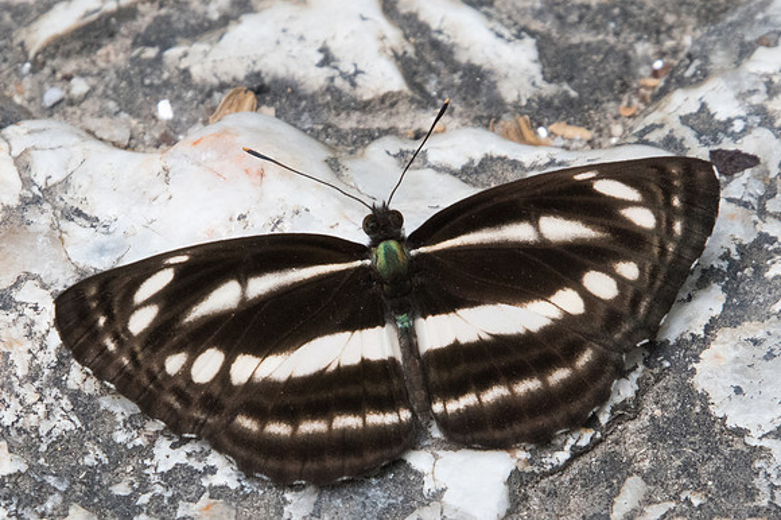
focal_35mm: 1176
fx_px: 25502
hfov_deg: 1.8
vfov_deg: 1.2
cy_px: 276
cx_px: 466
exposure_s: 1/320
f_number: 9
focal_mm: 400
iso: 1000
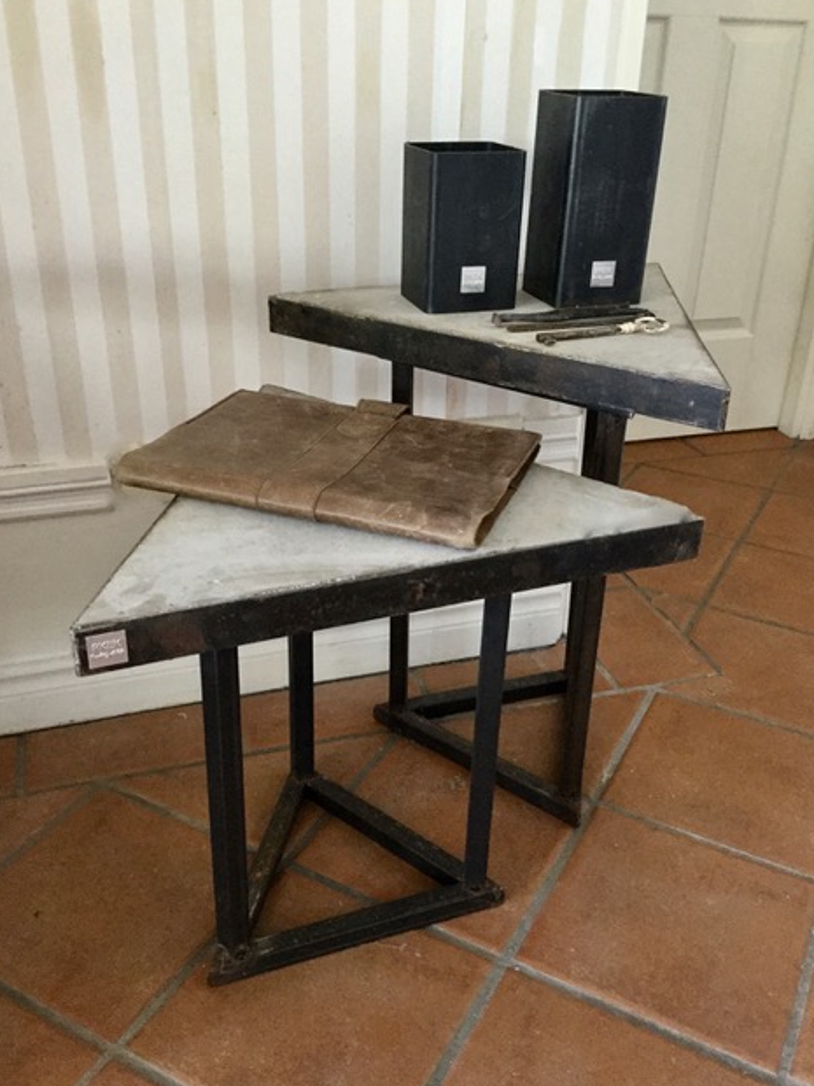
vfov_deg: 56.8
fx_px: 1003
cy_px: 538
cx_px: 401
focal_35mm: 32
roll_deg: -0.1
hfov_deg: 44.2
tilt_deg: -26.4
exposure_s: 1/20
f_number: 2.4
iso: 200
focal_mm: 3.3
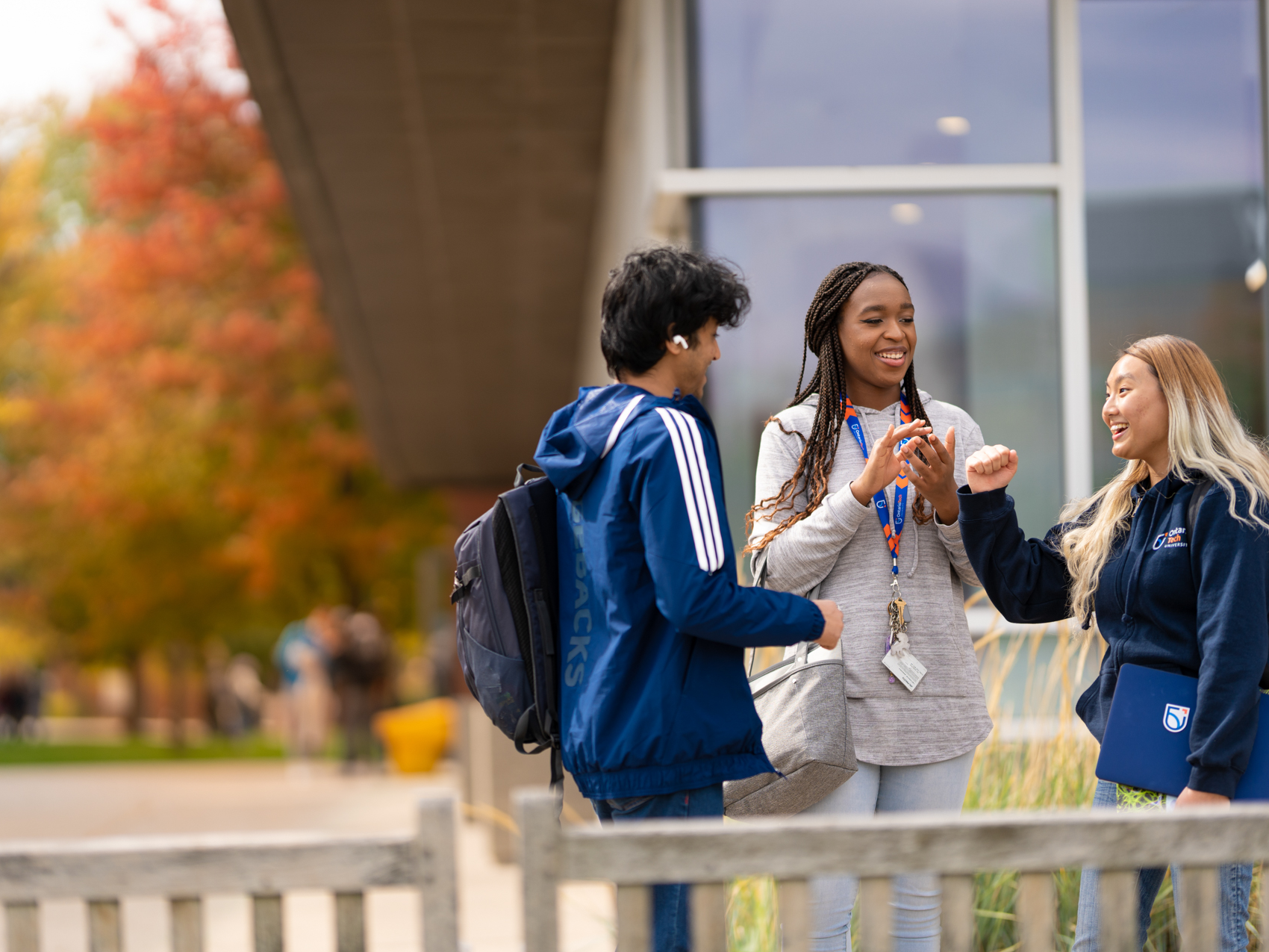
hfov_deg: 17.3
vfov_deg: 13.0
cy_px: 475
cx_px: 617
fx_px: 4179
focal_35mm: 114
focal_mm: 105
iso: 100
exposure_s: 1/2500
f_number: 1.4
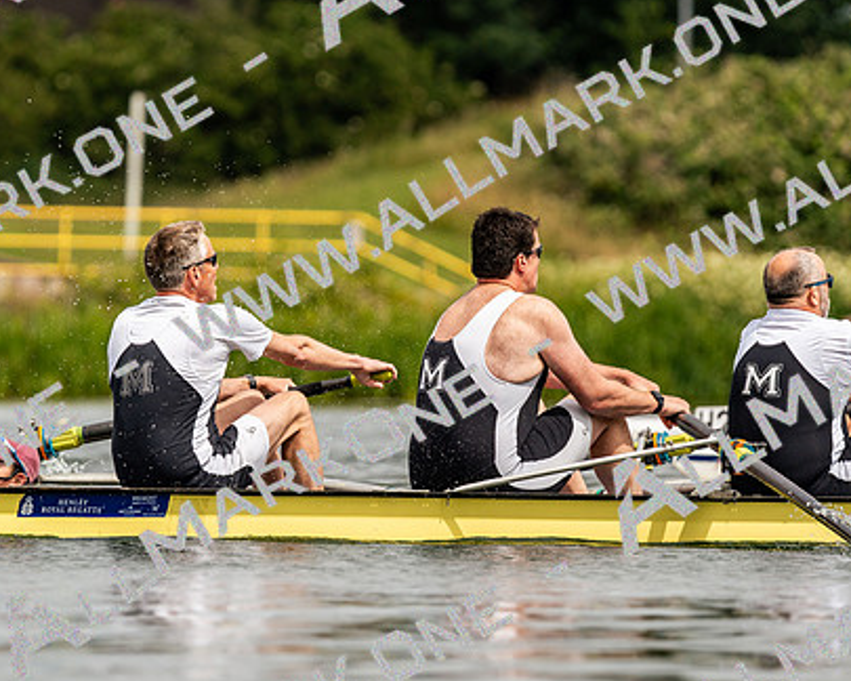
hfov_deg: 3.5
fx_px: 13928
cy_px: 358
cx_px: 433
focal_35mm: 553
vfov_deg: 2.8
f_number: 6.3
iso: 200
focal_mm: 411
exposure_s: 1/2000
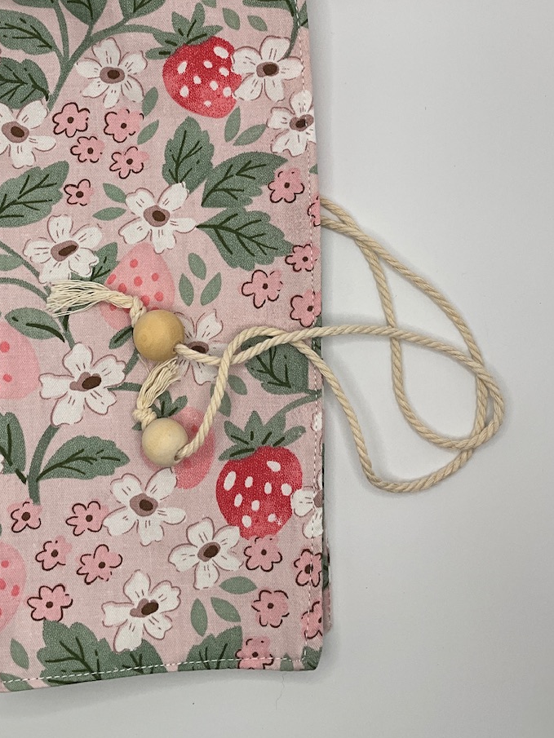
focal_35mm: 41
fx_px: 875
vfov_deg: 45.1
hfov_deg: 34.9
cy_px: 247
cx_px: 202
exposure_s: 1/353
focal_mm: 3
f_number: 1.8
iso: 25
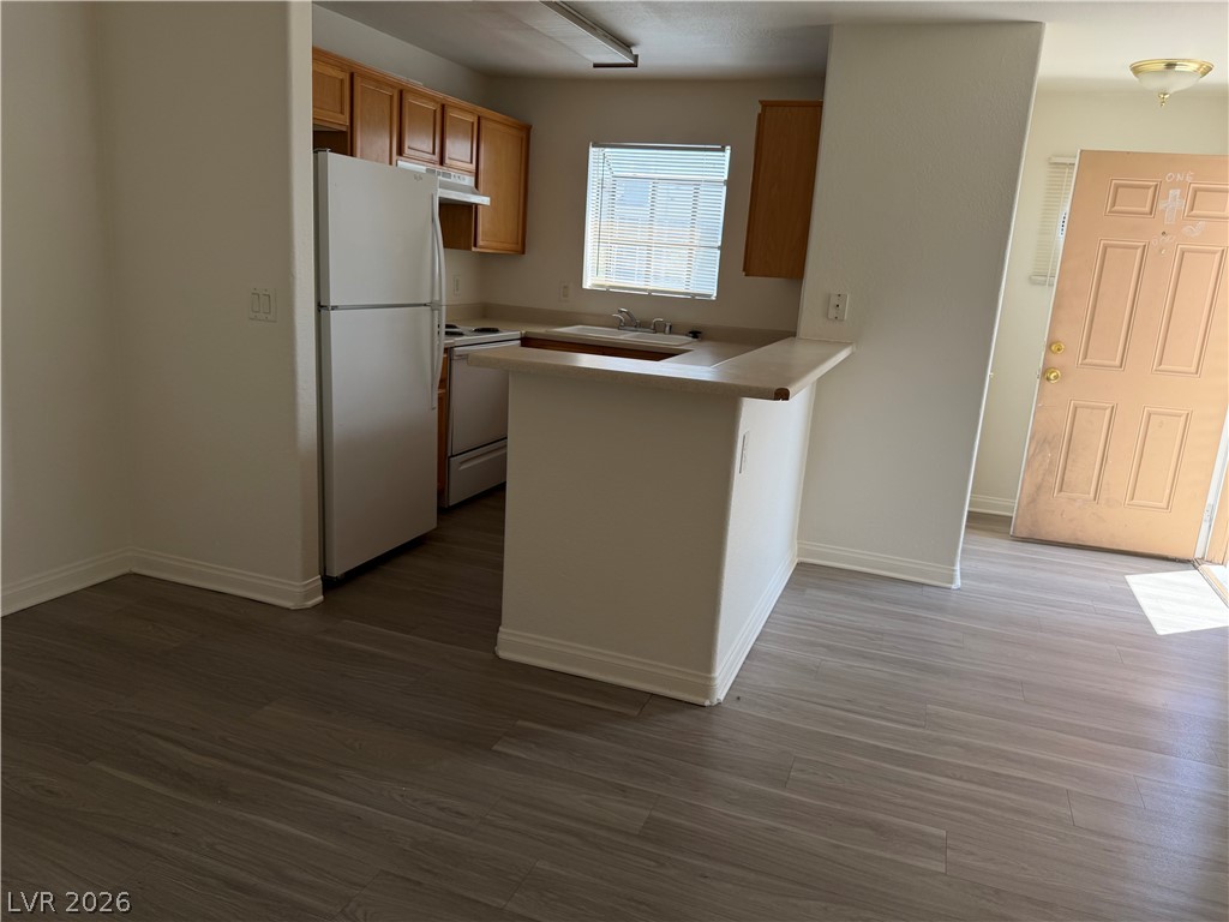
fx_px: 852
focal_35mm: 24
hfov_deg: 71.6
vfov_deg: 56.8
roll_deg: -3.1
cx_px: 614
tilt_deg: -13.1
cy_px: 461
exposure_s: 1/654
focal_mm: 6.76
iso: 80
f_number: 1.78
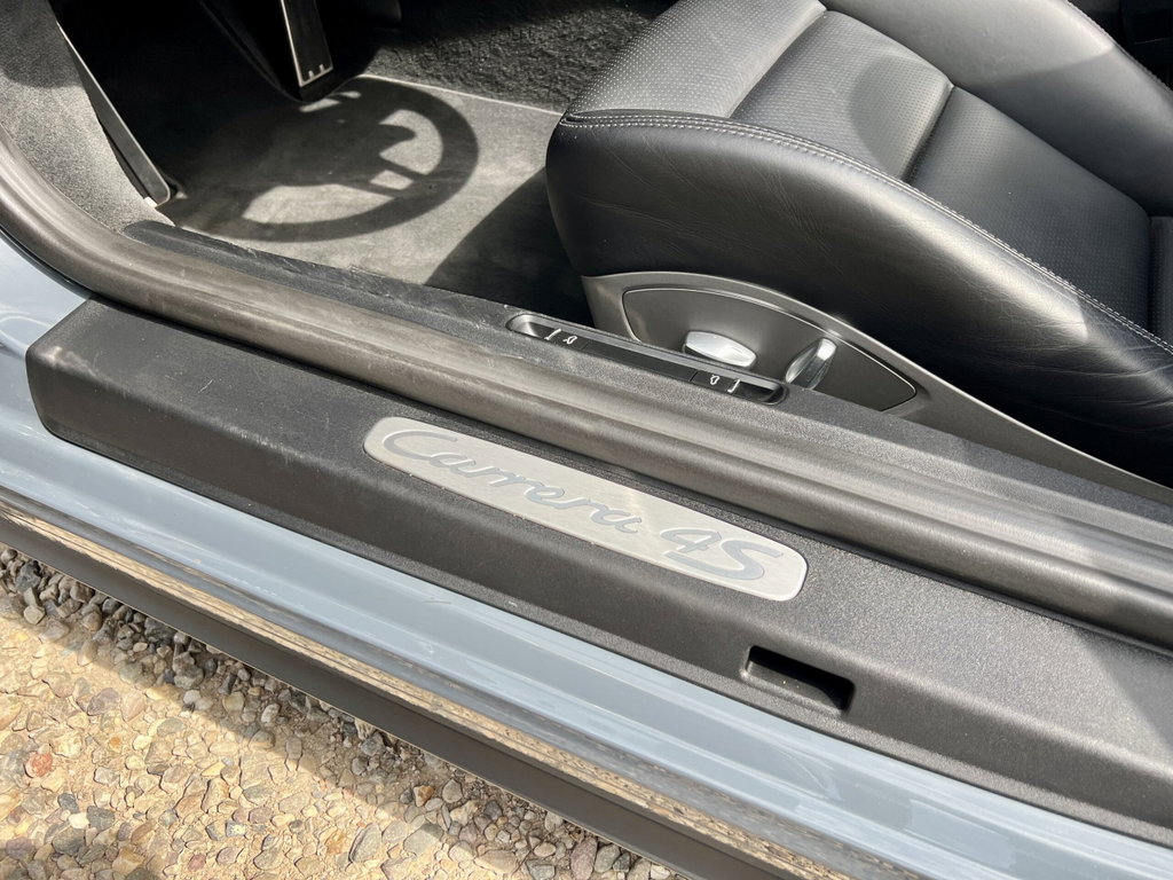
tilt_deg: -43.3
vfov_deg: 53.1
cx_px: 586
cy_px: 440
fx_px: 881
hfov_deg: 67.3
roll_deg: +0.3
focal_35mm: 26
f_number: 1.5
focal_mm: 5.7
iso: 50
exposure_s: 1/743
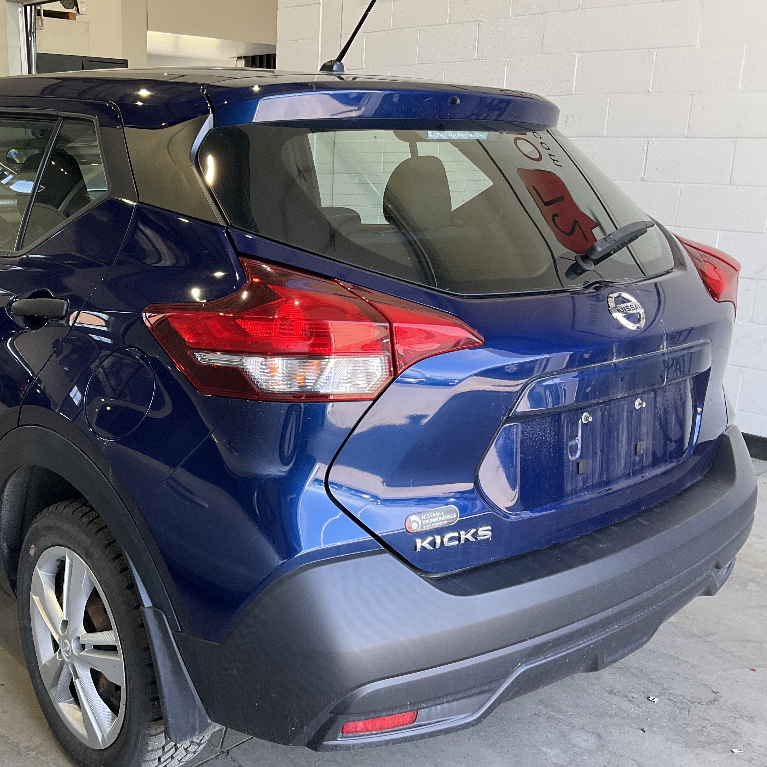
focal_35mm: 38
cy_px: 419
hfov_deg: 43.0
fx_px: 953
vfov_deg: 43.8
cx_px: 230
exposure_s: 1/120
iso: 64
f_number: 1.8
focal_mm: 3
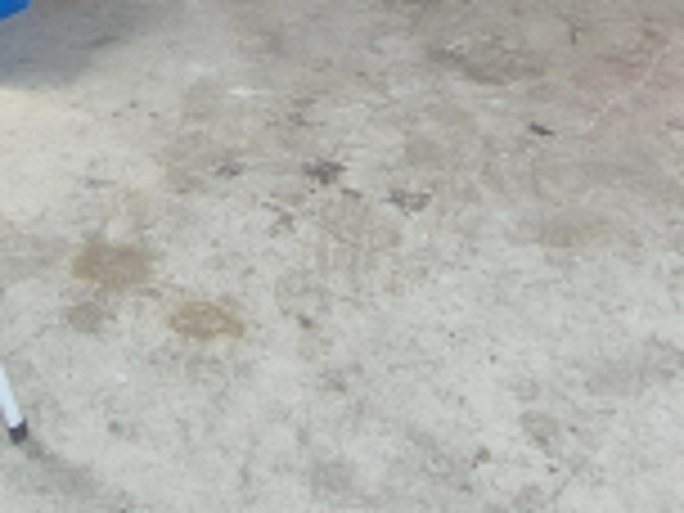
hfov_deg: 33.0
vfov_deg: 19.3
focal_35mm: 57
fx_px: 1126
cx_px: 160
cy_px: -410
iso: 64
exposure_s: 1/120
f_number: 2.2
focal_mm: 1.74
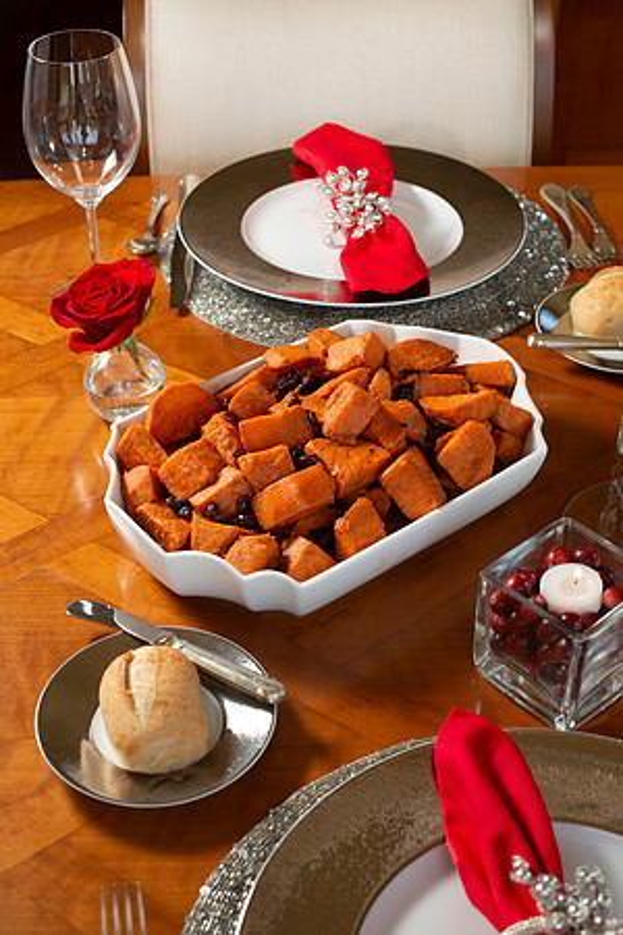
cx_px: 312
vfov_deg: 39.6
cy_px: 468
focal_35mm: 50
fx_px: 1298
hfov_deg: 27.0
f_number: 6.3
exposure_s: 1/100
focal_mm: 50
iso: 250
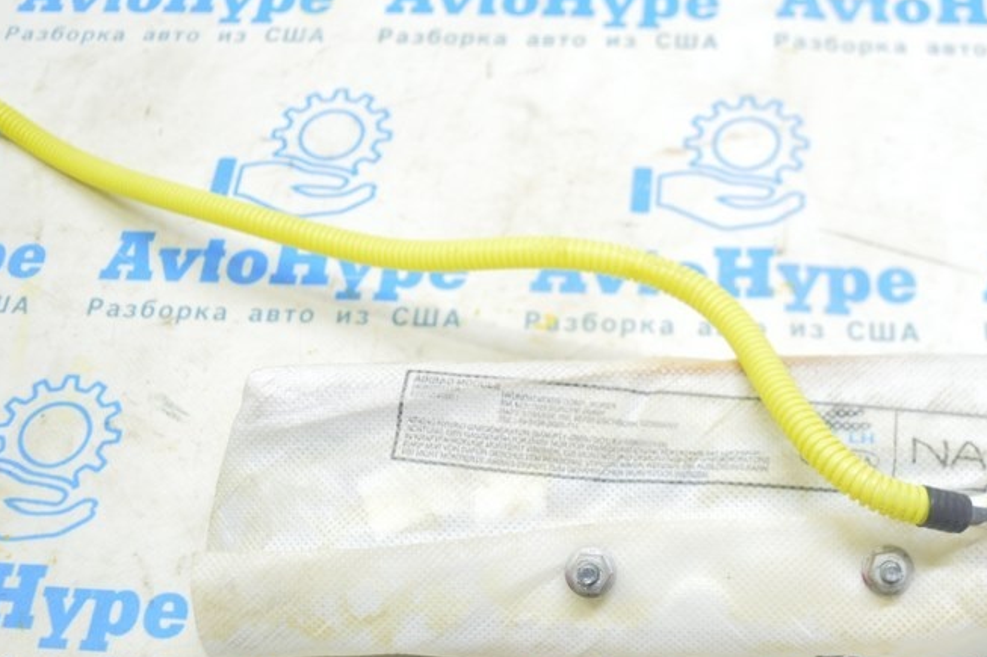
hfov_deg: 19.3
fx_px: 2899
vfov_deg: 12.9
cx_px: 614
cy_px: 321
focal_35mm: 106
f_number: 5.6
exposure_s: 1/20
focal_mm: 45
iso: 400
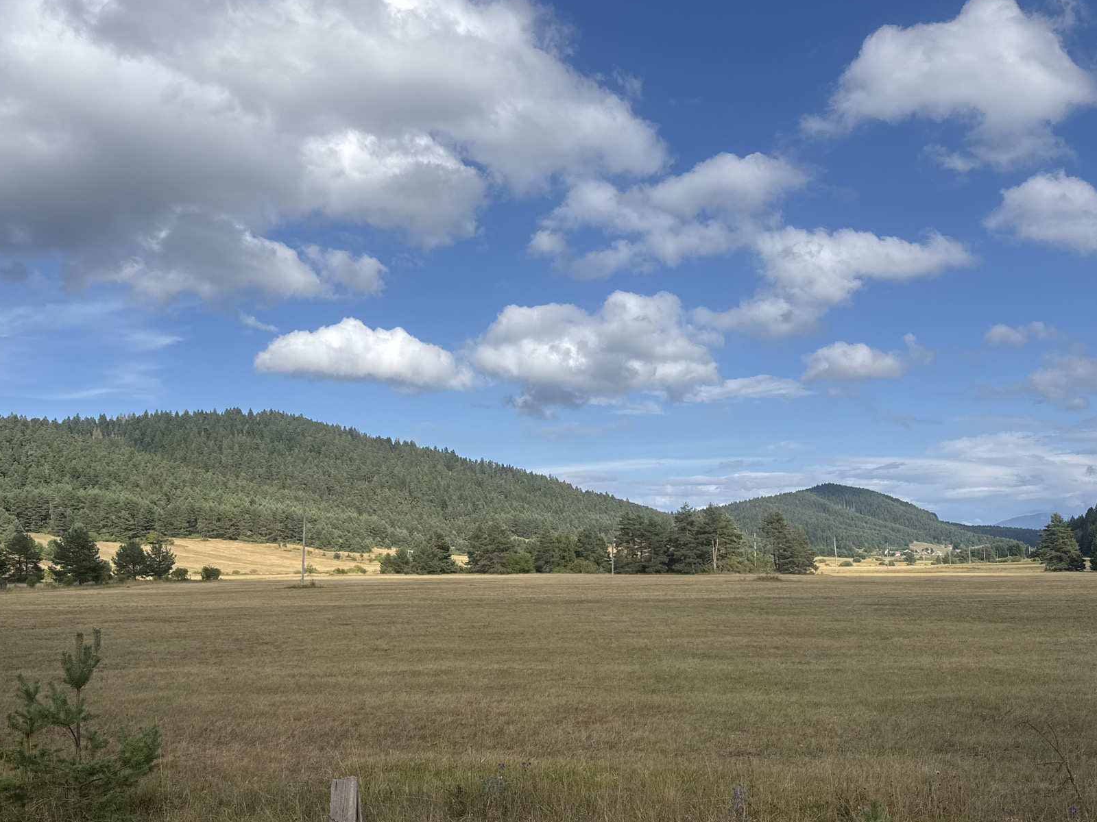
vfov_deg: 46.5
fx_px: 951
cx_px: 492
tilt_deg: +4.0
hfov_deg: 59.8
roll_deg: +0.5
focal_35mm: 30
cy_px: 495
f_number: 1.78
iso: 80
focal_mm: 6.76
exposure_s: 1/5814
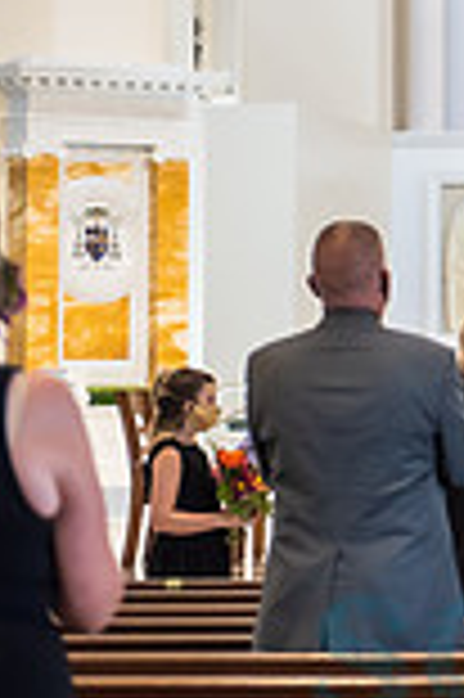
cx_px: 1266
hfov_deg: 5.0
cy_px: 142
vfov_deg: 7.9
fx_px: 5076
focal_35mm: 262
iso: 1000
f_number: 2.8
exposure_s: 1/200
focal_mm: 70
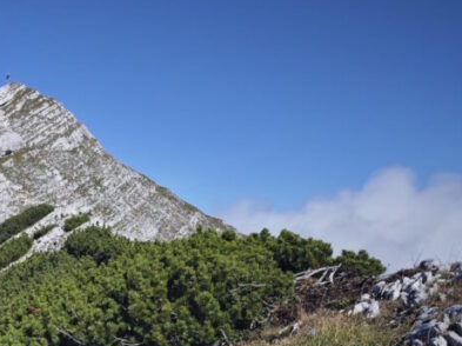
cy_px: 392
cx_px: -83
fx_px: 800
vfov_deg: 22.8
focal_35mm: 60
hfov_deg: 28.3
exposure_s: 1/1464
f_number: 2
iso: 50
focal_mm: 8.72
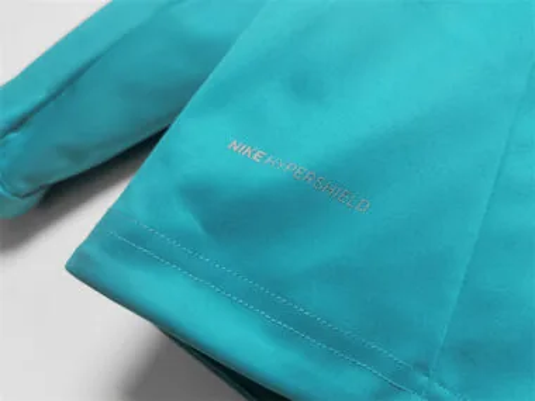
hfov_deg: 67.3
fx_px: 402
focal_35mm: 26
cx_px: 268
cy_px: 200
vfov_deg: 53.1
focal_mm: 5.58
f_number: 1.8
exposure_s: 1/100
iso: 100
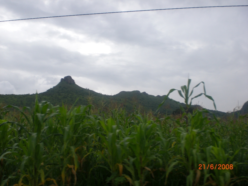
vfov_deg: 37.7
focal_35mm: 38
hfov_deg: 49.0
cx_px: 124
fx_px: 272
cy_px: 93
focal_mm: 6.3
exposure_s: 1/320
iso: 50
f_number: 3.1
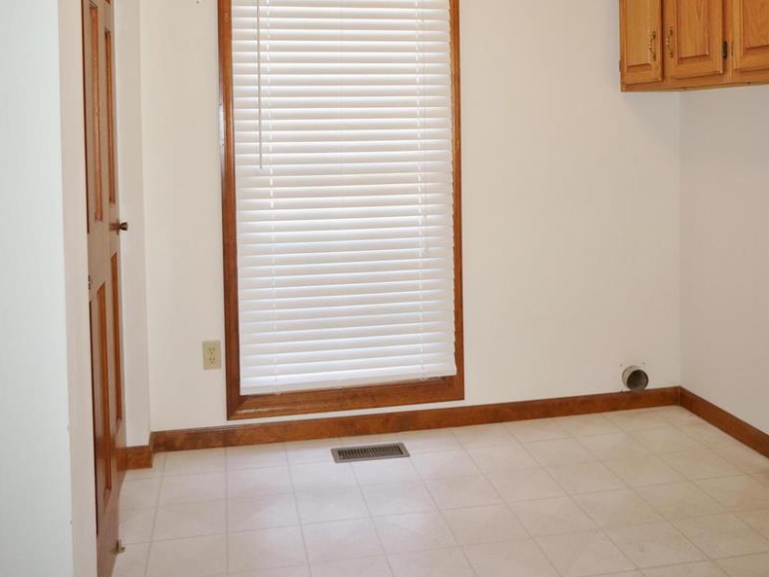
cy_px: 139
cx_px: 383
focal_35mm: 35
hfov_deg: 52.6
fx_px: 778
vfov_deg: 39.5
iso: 400
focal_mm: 16
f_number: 2.8
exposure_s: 1/160
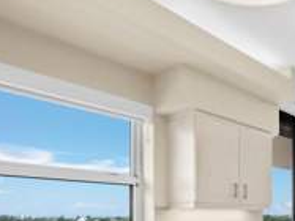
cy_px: 208
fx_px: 307
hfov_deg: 44.6
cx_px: 287
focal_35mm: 36
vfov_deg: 36.5
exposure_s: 1/8
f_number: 11
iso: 400
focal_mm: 7
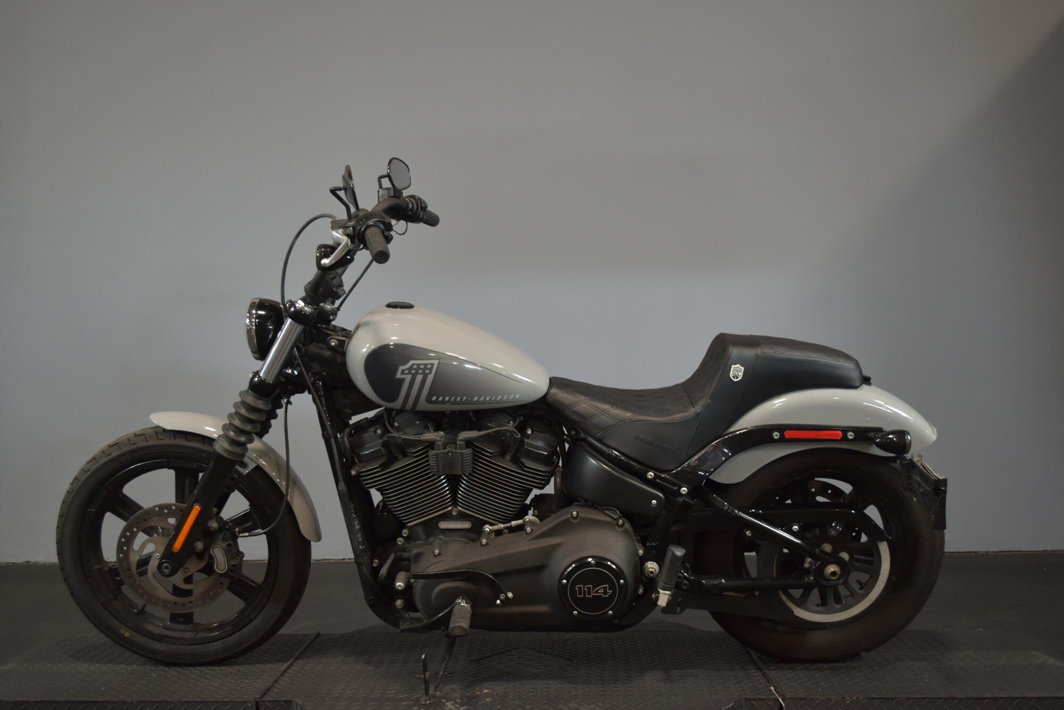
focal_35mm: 33
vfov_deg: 40.0
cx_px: 532
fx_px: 976
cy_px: 355
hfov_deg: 57.2
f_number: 4
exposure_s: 1/30
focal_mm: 22
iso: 720
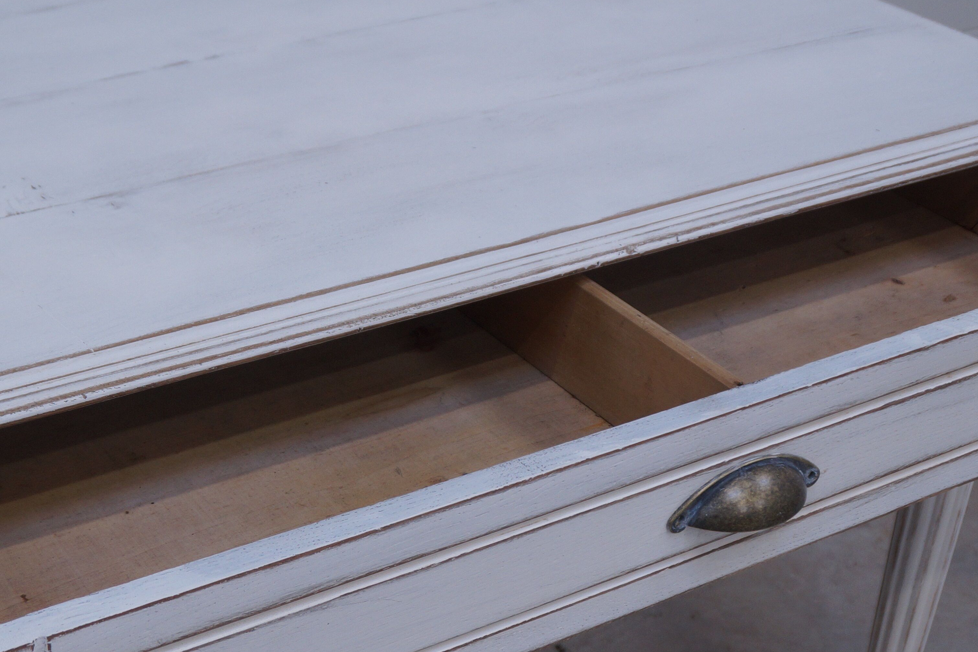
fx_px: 1603
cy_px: 443
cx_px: 393
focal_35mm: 59
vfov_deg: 22.9
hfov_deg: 33.8
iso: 320
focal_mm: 22
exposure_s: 1/50
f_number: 4.5
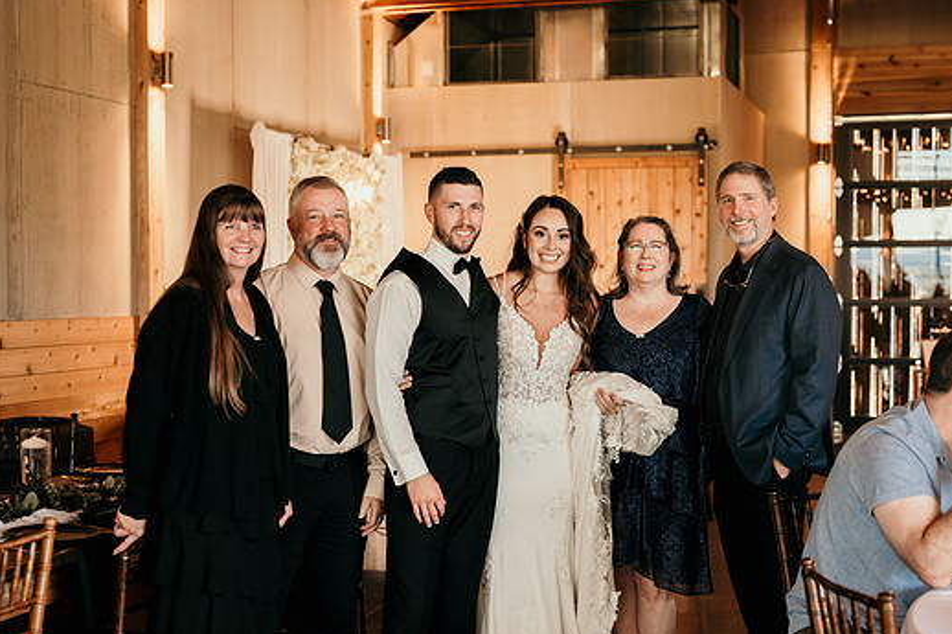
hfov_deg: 35.6
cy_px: 337
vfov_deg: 24.2
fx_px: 1480
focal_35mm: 56
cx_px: 527
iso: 500
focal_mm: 50
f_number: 3.2
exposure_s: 1/80
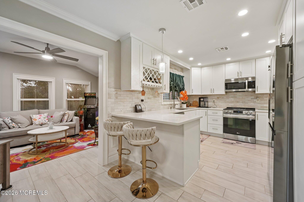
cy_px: 101
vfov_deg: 81.2
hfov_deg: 104.3
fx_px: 118
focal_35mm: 14
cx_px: 152
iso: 400
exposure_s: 1/13
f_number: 11
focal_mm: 14
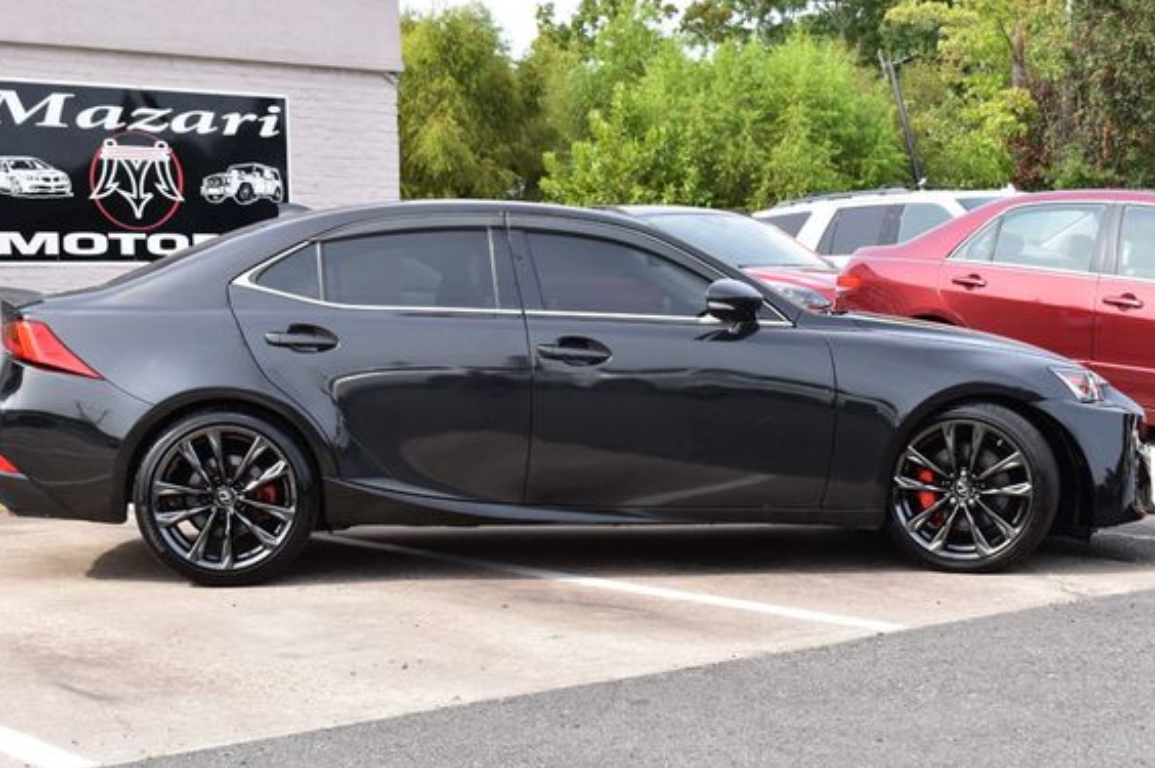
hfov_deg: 33.6
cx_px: 547
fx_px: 1909
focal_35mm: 60
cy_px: 377
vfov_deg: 22.7
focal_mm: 35
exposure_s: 1/250
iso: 400
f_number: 10
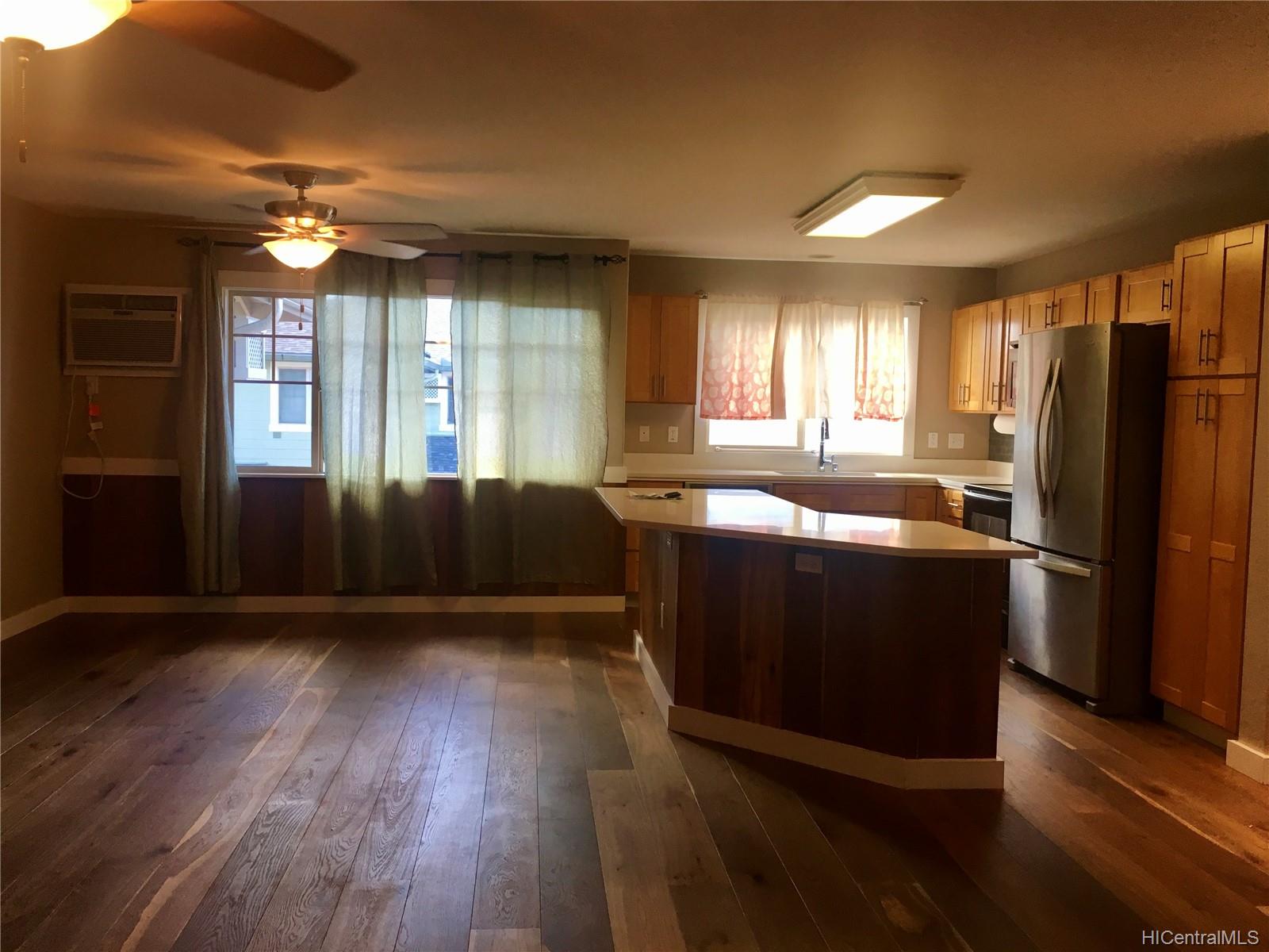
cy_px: 476
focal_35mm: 29
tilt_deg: -2.8
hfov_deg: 61.7
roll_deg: -1.7
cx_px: 634
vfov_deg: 48.2
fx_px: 1063
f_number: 2.2
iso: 25
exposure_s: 1/30
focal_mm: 4.15
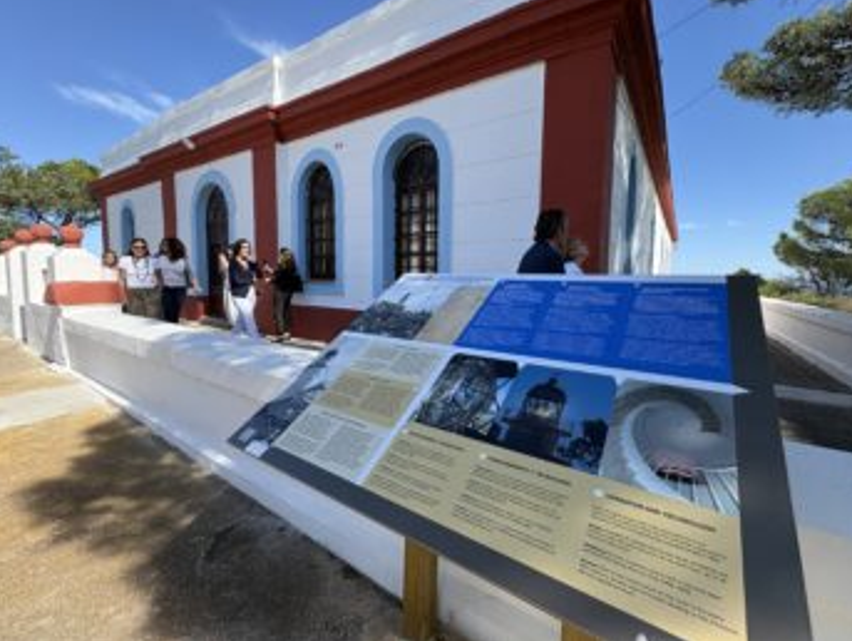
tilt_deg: -3.8
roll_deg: +0.6
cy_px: 303
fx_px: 370
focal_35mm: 15
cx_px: 450
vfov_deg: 81.8
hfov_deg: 98.0
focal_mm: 2.22
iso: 64
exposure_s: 1/741
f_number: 2.2
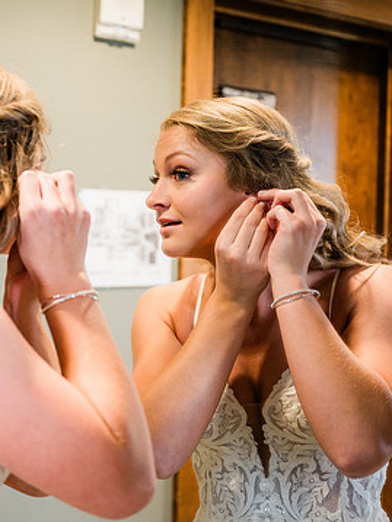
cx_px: 26
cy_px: 269
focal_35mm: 73
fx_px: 1101
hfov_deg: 19.7
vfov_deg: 26.7
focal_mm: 45
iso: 500
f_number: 2.8
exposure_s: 1/125
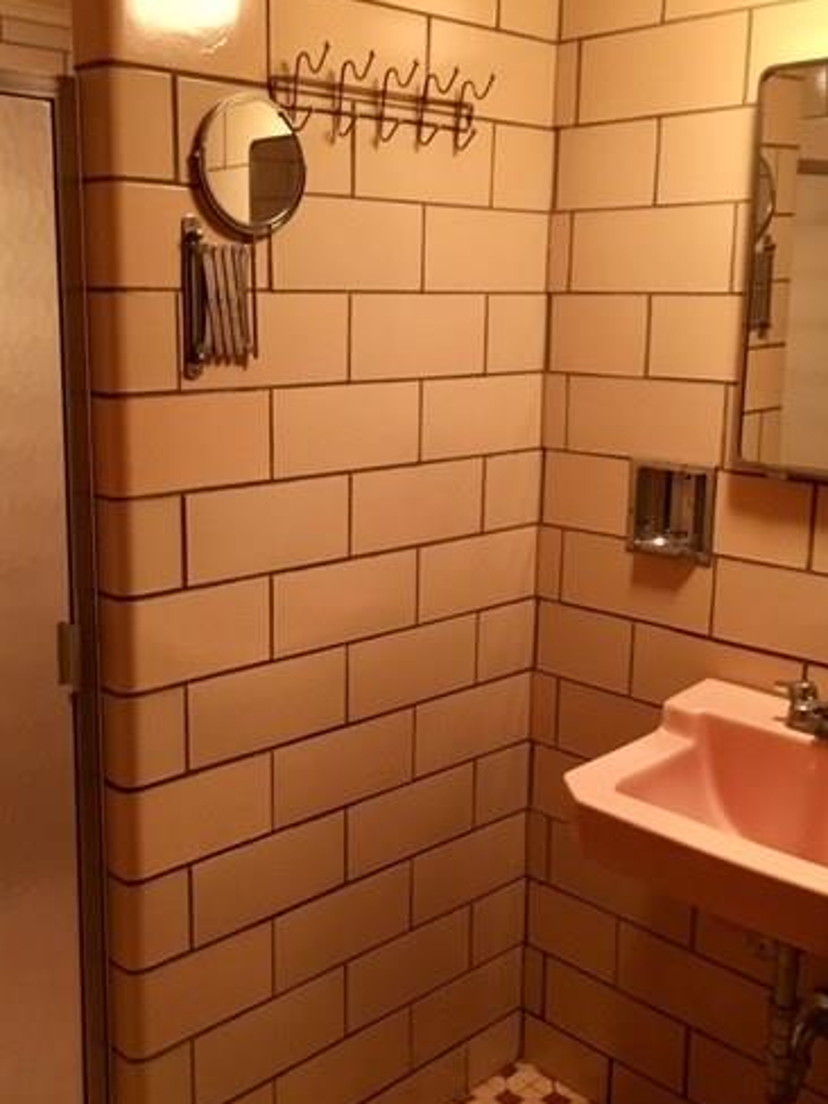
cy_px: 534
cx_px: 344
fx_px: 1212
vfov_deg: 49.0
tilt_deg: -10.3
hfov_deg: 37.6
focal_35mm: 38
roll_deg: -0.5
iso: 200
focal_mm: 4.15
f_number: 2.2
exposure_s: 1/20
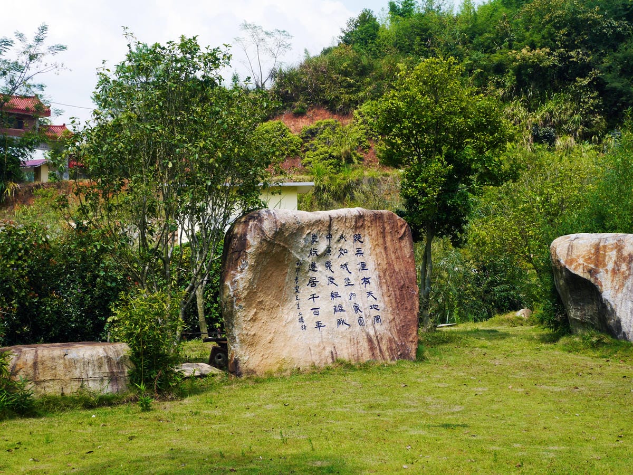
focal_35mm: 50
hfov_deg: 38.2
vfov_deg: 29.1
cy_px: 238
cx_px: 316
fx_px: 914
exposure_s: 1/320
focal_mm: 25
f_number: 9
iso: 160
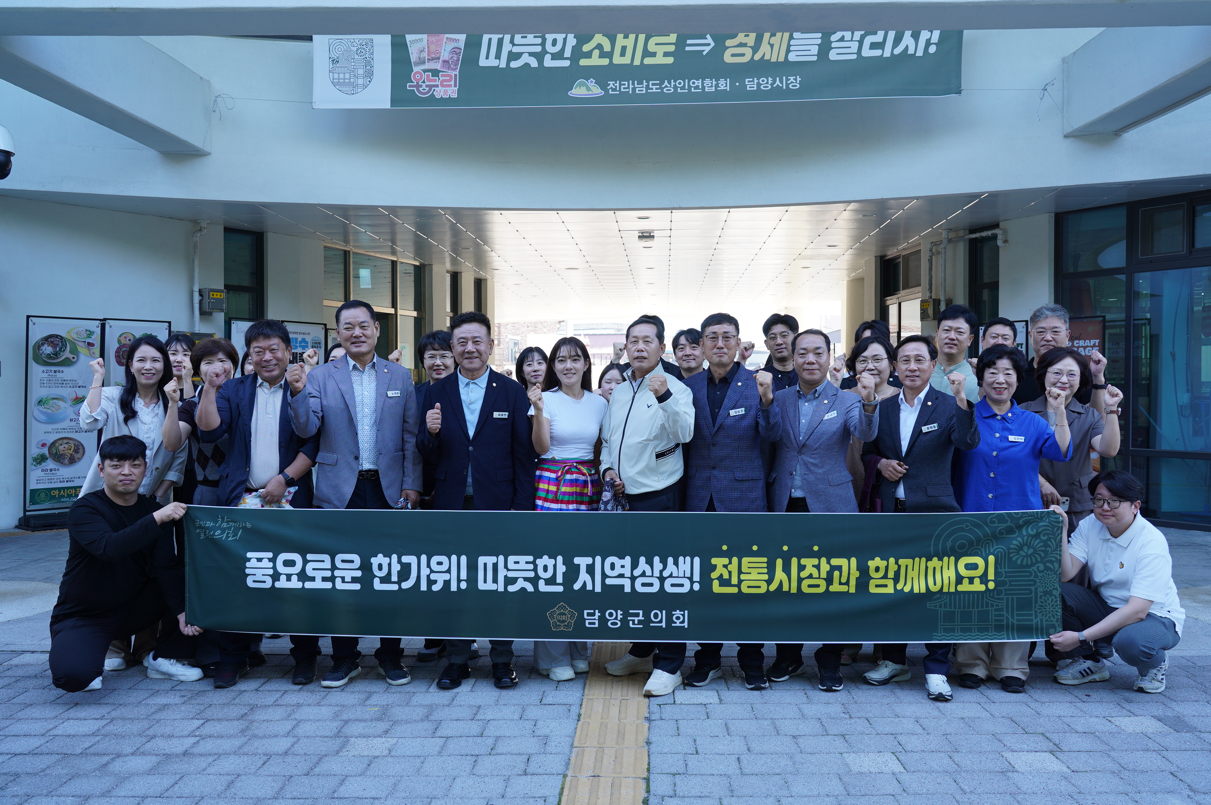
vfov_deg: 44.9
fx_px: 975
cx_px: 606
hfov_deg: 63.7
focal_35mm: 29
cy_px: 402
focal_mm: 29
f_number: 5.6
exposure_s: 1/60
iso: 160
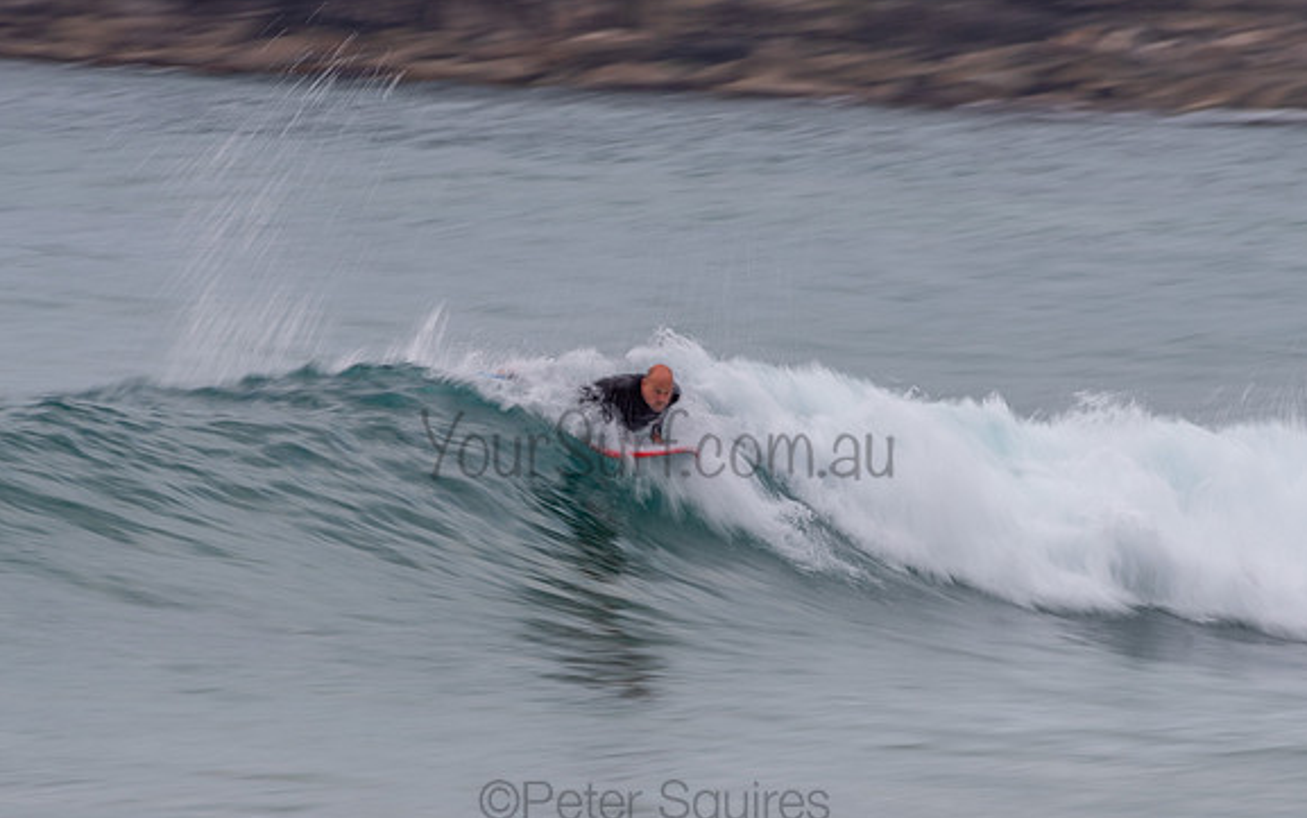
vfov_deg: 2.1
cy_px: 431
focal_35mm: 628
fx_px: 22376
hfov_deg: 3.3
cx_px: 655
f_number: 16
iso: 64
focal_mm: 500
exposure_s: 1/15
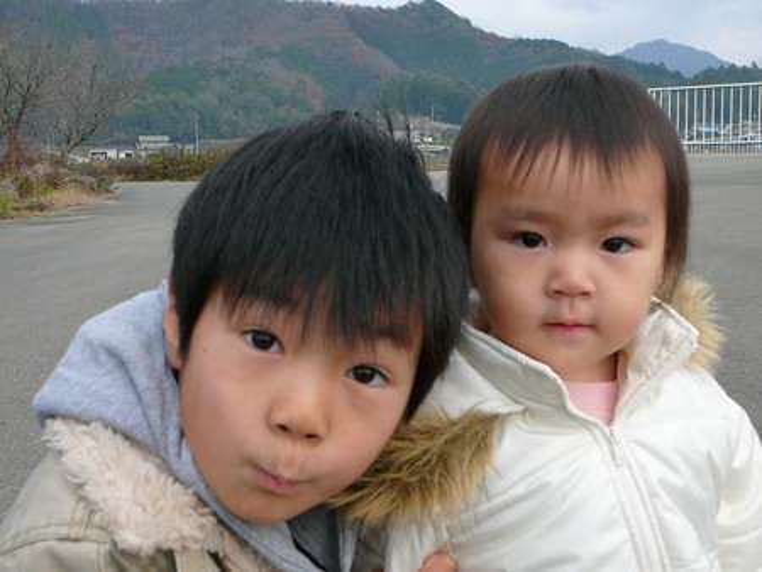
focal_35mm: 47
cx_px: 381
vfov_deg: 30.9
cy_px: 286
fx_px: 1035
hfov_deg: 40.4
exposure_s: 1/320
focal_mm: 7
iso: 80
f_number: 3.3
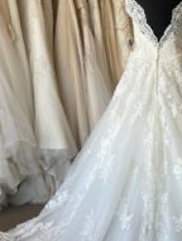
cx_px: 153
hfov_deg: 24.8
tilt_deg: -24.6
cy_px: 200
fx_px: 405
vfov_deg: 32.1
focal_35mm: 58
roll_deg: -0.8
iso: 40
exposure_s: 1/100
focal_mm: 4.2
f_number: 1.6
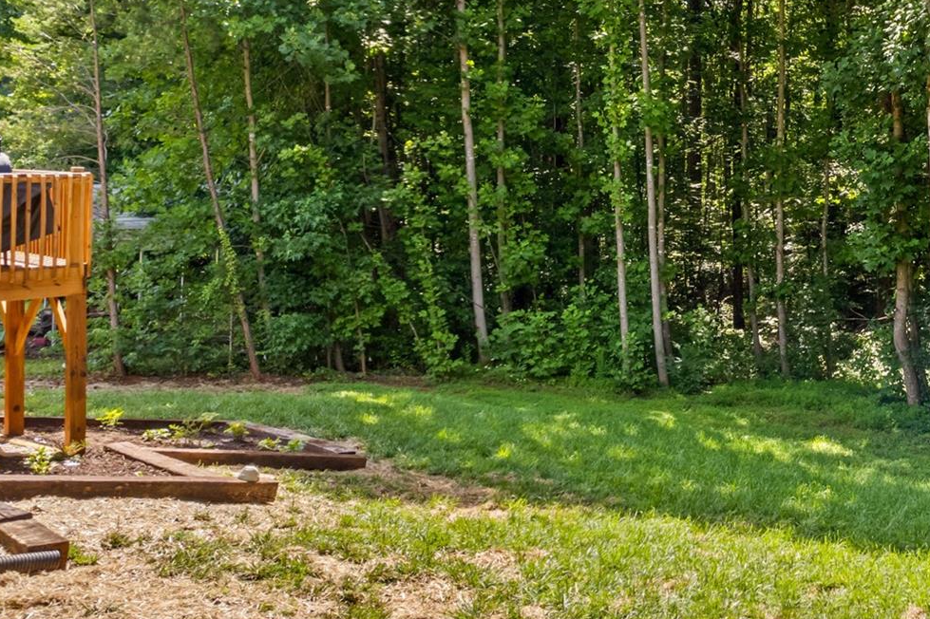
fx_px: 1188
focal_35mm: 46
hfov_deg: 38.3
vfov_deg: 28.7
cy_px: 136
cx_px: 918
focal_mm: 8.38
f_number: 2.8
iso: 100
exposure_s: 1/240
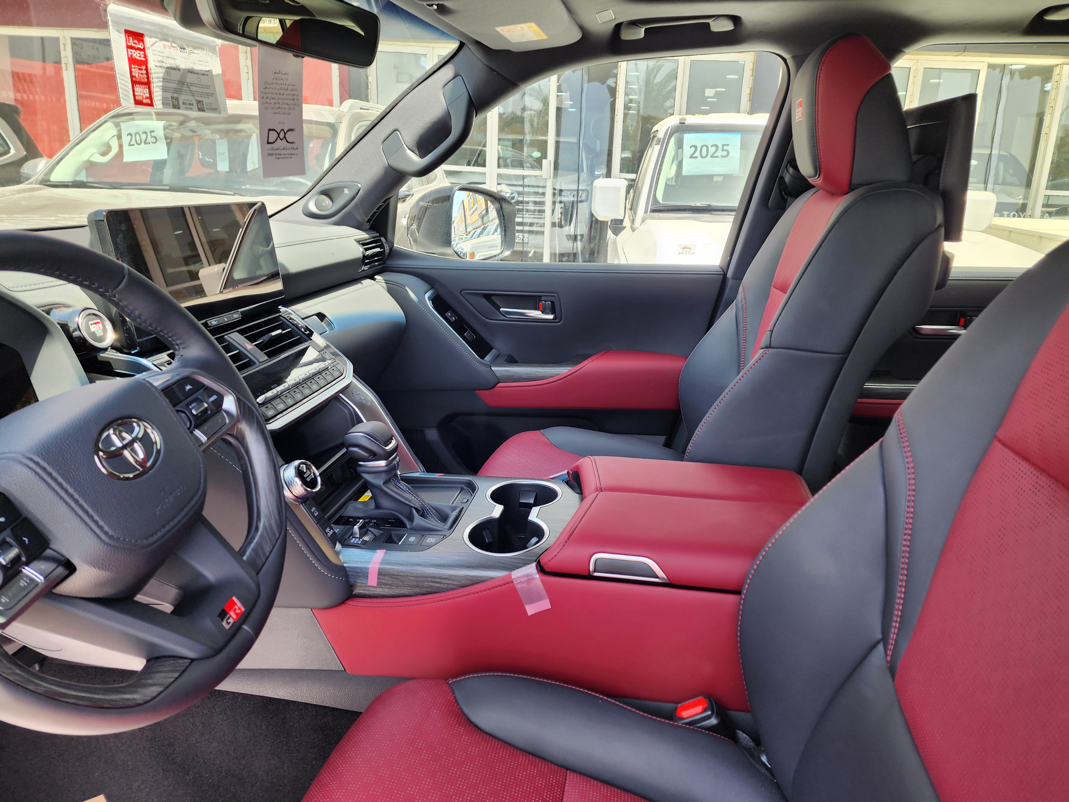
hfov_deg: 71.6
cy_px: 399
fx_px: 741
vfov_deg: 56.8
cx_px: 547
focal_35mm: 24
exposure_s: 1/100
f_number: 1.8
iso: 25
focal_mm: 6.4
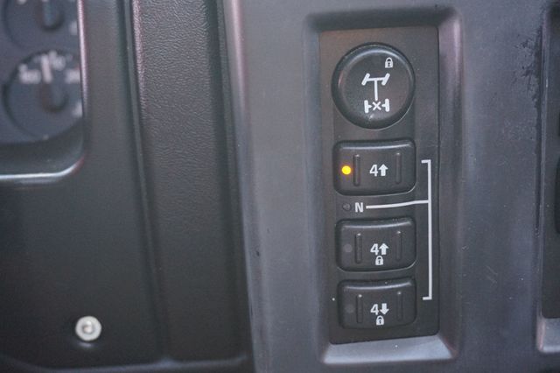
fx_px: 700
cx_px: 280
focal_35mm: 45
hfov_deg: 43.6
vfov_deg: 29.8
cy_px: 186
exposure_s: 1/40
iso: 3200
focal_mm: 30
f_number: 5
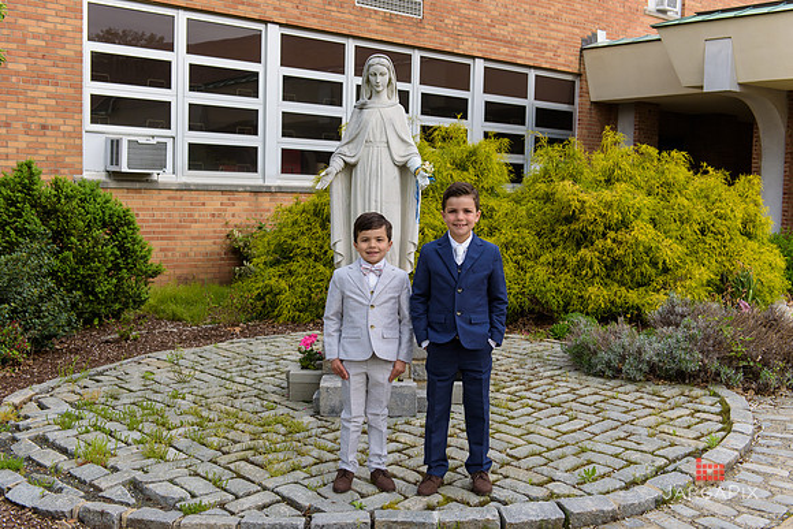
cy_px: 264
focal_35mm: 42
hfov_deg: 46.4
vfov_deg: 31.9
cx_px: 396
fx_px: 925
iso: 250
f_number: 4
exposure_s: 1/1250
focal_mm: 42
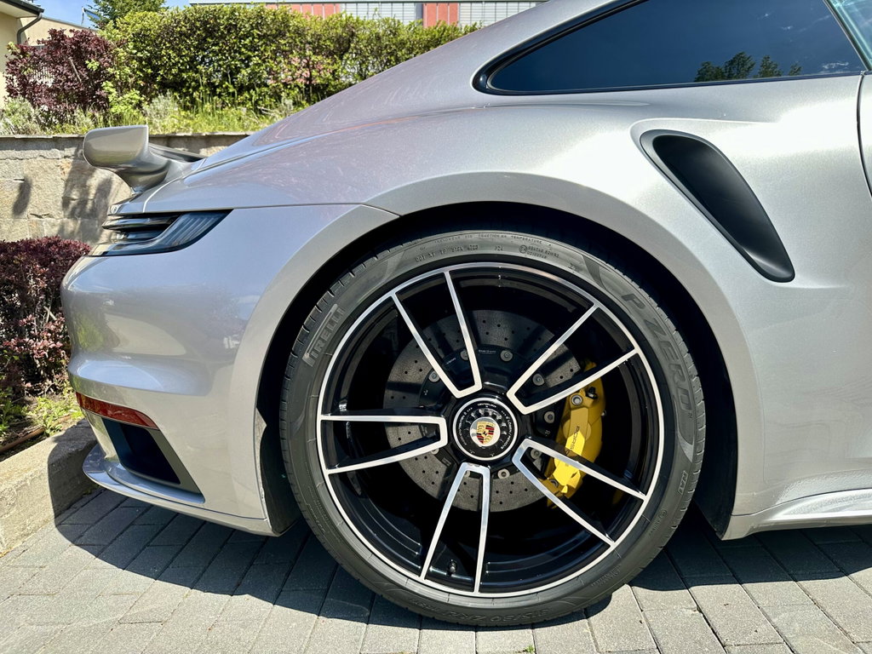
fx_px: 605
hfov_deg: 71.6
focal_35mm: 24
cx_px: 436
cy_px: 327
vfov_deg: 56.8
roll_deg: -0.9
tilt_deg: -9.7
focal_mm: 6.86
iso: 80
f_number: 1.78
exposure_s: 1/2525
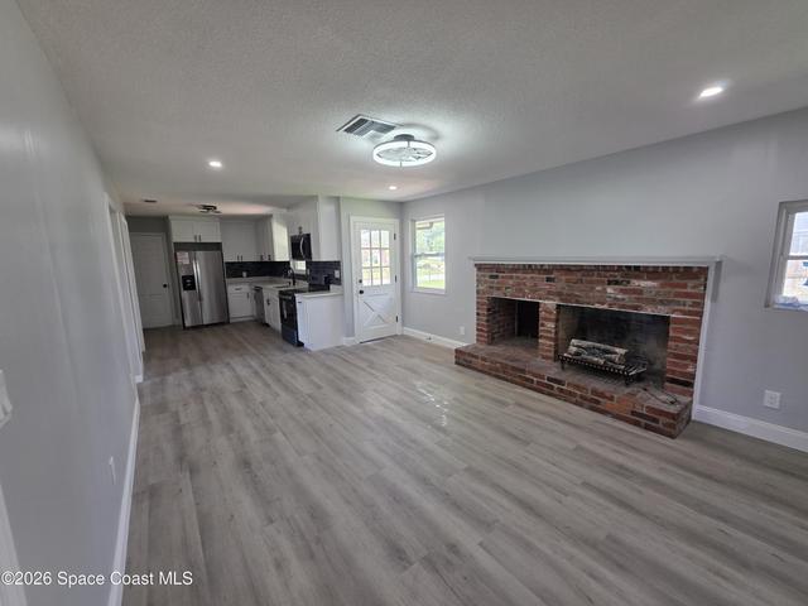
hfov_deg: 106.2
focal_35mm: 13
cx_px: 404
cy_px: 303
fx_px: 303
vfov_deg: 89.9
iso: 125
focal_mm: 2.2
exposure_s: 1/120
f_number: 1.9
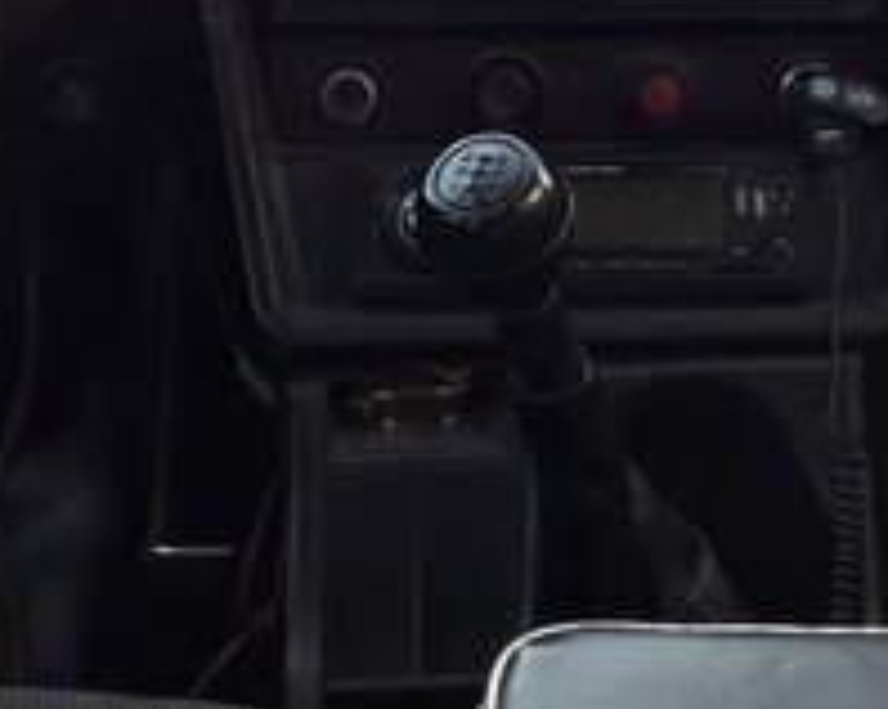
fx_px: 2310
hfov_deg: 21.6
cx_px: 623
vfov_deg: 16.6
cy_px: -159
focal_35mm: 88
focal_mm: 3.6
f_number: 1.9
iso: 50
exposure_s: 1/50
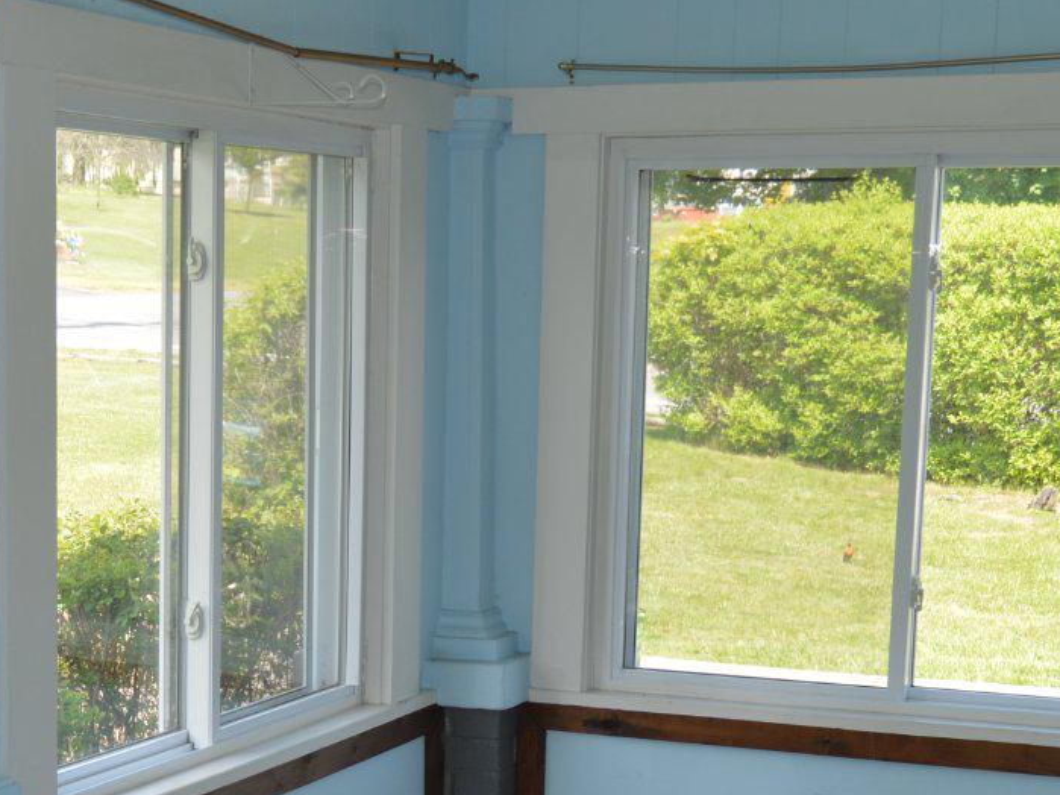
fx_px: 2327
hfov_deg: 25.3
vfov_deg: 18.8
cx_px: 259
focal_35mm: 76
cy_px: 811
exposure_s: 1/160
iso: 100
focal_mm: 18
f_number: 4
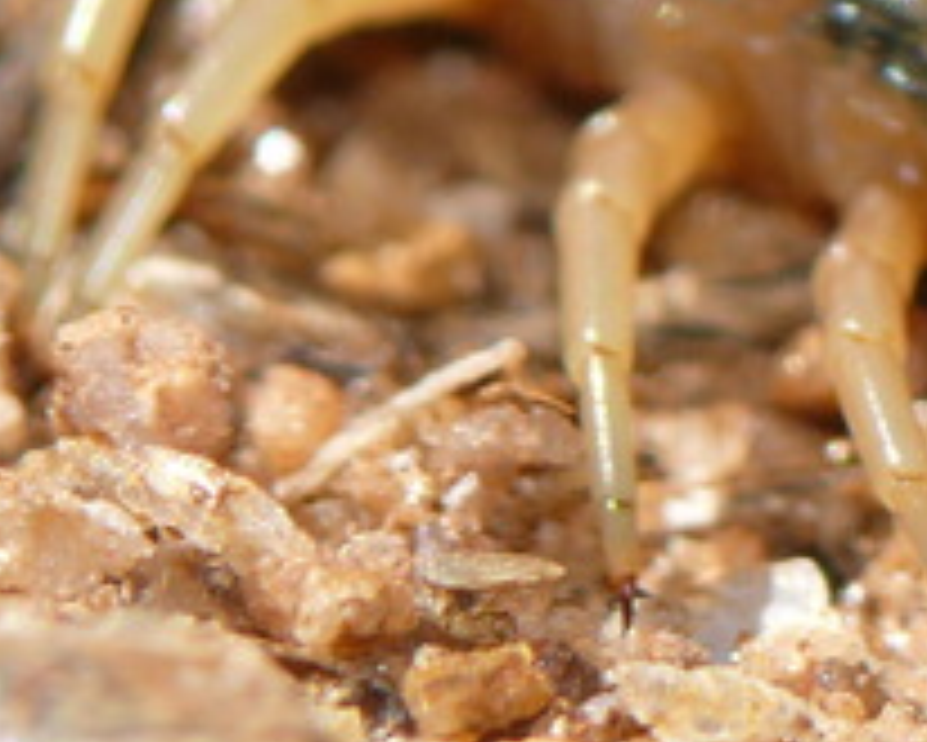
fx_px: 46580
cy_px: -126
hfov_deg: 1.1
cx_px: 1433
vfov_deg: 0.9
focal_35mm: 1697
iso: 100
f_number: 6.3
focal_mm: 88.8
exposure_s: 1/500
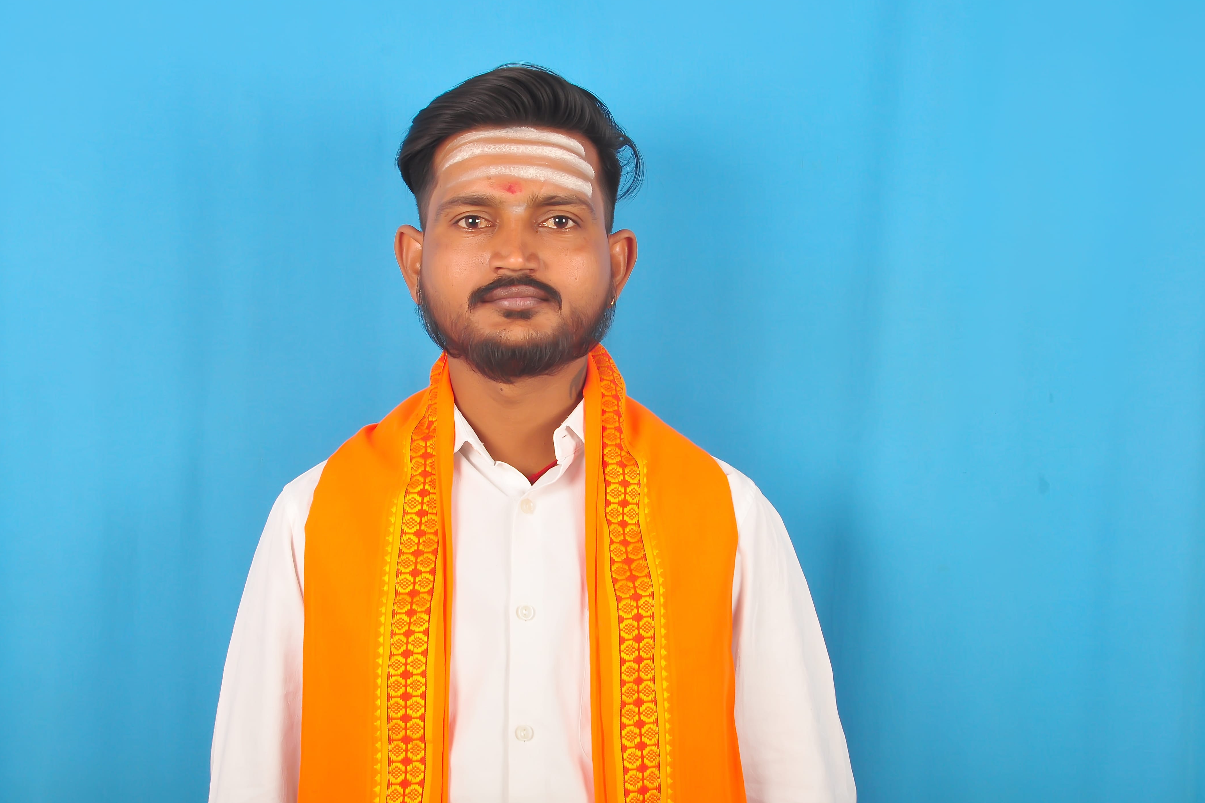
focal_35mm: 58
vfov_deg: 23.4
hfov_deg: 34.5
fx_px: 1941
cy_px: 399
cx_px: 601
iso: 400
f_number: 13
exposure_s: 1/160
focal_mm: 38
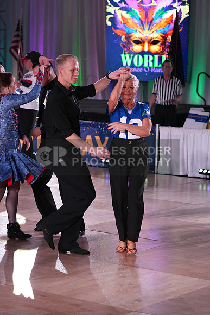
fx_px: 918
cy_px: 158
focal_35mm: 105
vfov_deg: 19.5
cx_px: 105
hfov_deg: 13.0
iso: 2500
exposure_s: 1/500
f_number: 4
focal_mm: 105
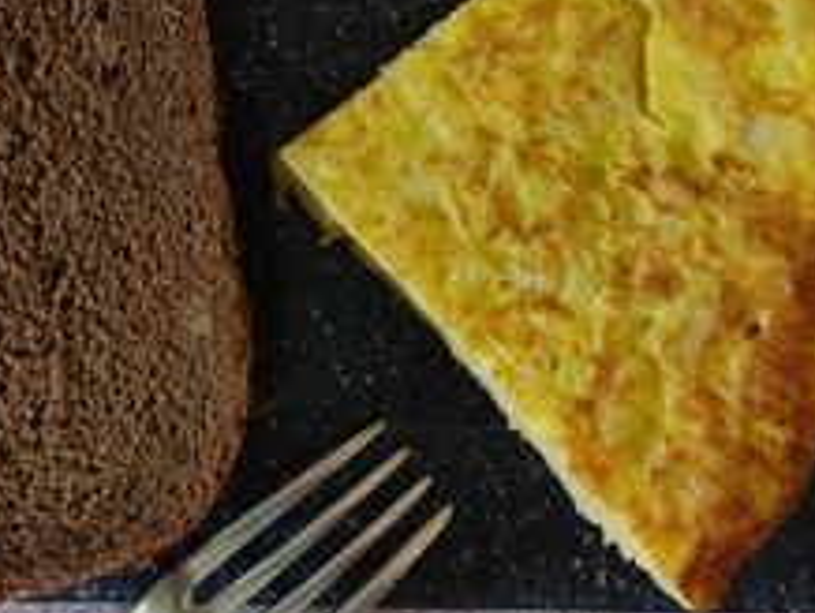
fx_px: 1438
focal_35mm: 61
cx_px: 307
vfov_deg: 23.6
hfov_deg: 31.5
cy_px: 101
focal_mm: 4.74
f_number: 1.79
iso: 400
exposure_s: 1/14
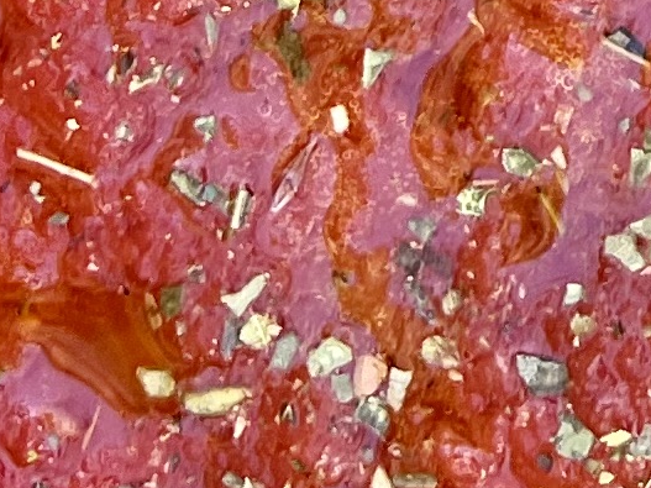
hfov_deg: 9.6
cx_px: 1052
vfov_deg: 6.4
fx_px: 3742
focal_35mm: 199
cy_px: -1260
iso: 40
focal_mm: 5.7
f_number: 1.5
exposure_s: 1/121
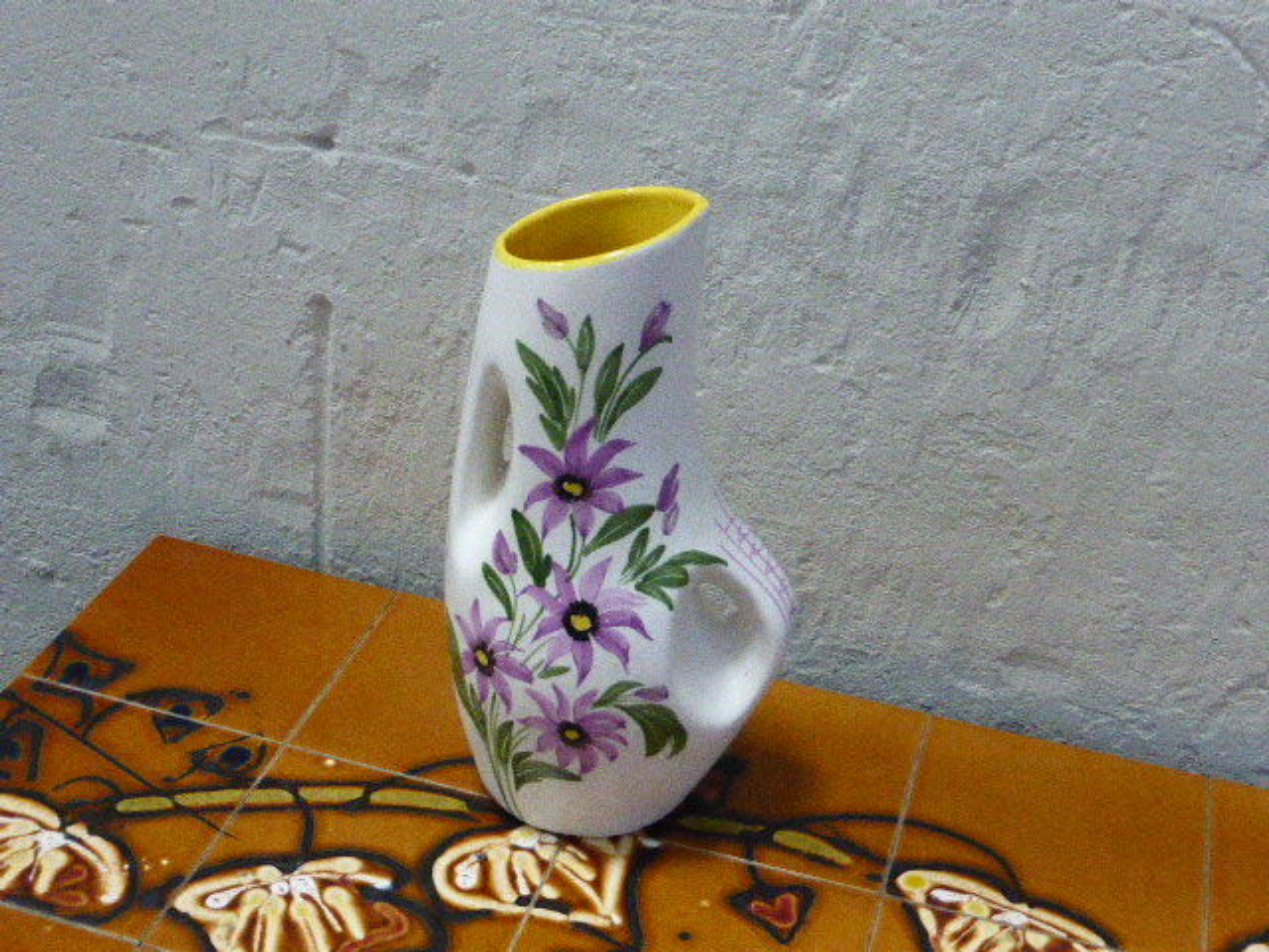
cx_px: 634
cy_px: 476
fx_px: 1943
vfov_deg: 27.5
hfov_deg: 36.2
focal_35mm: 53
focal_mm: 9
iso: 1600
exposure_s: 1/125
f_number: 4.4
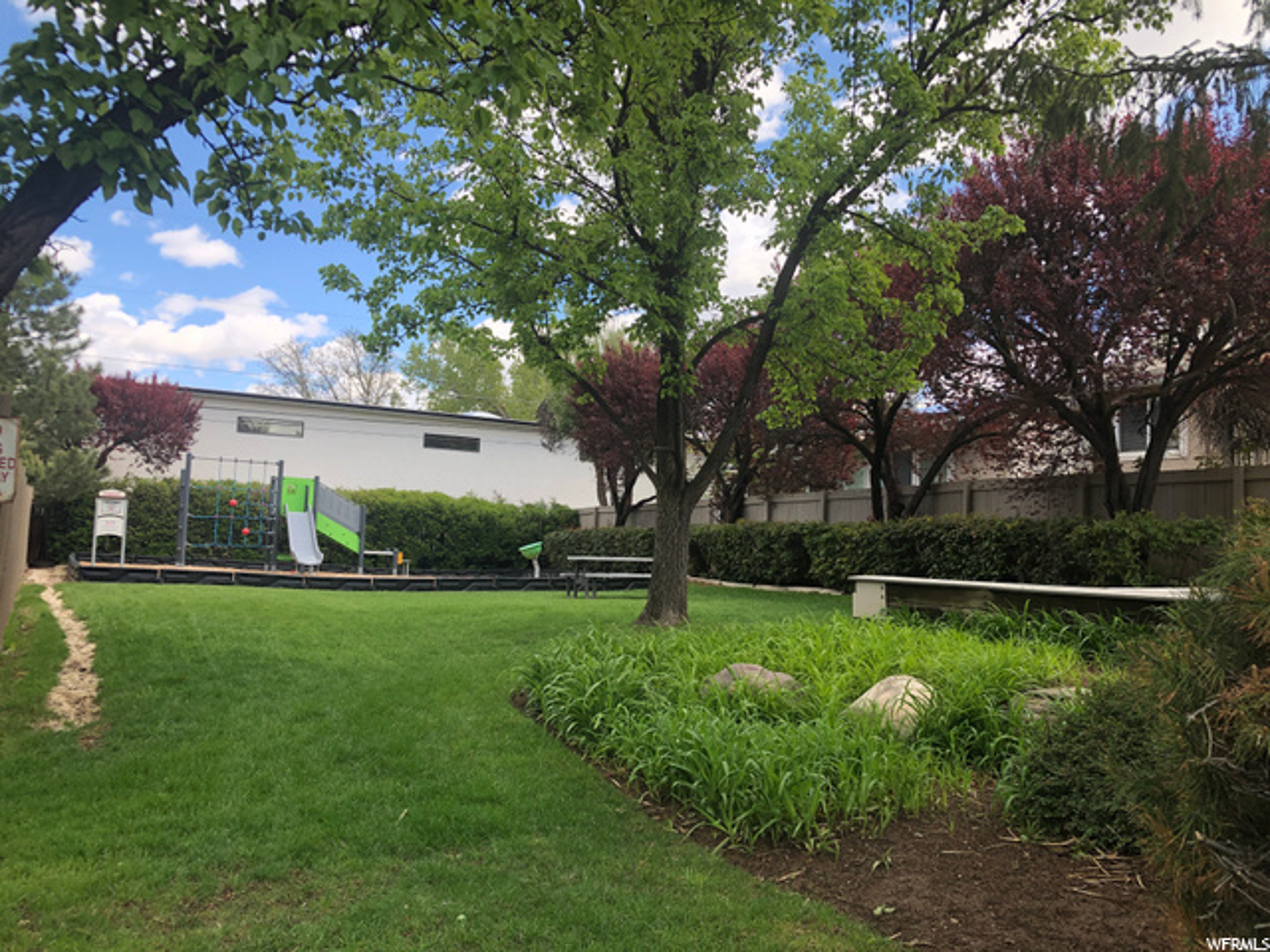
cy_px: 476
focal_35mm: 28
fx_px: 1027
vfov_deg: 49.7
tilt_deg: +4.5
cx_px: 635
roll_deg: -1.9
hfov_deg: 63.4
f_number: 1.8
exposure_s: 1/457
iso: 20
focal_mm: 3.99
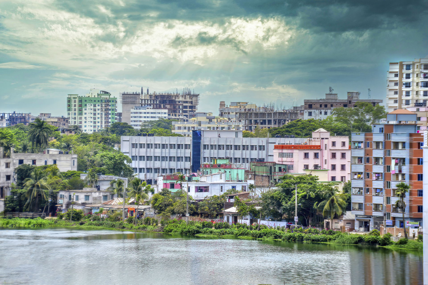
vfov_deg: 7.0
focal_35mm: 195
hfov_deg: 10.6
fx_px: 2316
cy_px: 142
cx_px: 214
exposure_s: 1/500
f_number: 5.6
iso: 125
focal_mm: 130
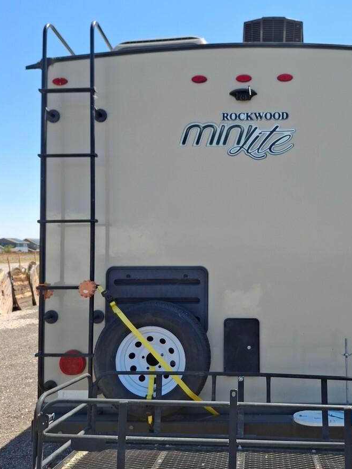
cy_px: 247
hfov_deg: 41.3
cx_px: 233
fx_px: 461
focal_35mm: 34
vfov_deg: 53.9
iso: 32
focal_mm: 4.69
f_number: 1.8
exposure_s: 1/1307
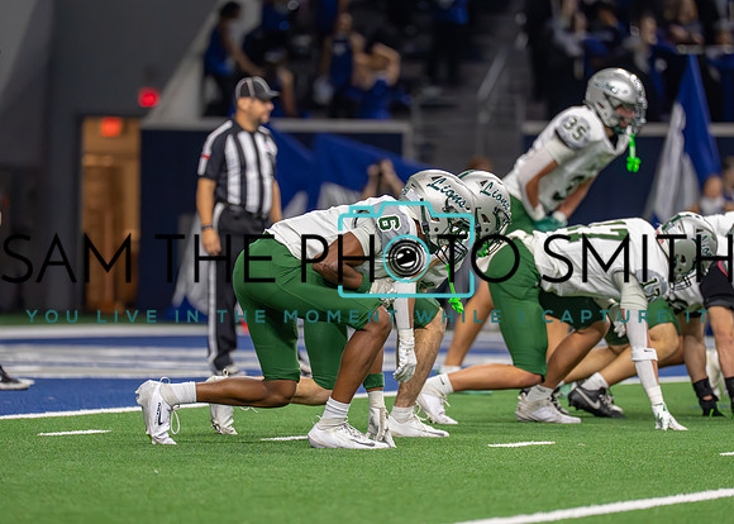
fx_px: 5923
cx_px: 387
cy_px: 274
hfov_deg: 7.1
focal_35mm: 284
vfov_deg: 5.1
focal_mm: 200
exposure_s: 1/1600
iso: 5000
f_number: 2.8
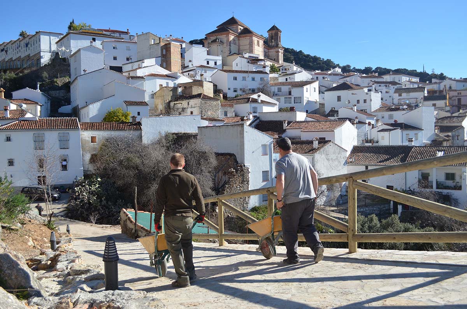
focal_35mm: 33
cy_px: 154
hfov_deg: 57.3
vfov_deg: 39.8
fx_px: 427
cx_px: 234
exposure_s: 1/1250
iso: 320
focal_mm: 22
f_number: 5
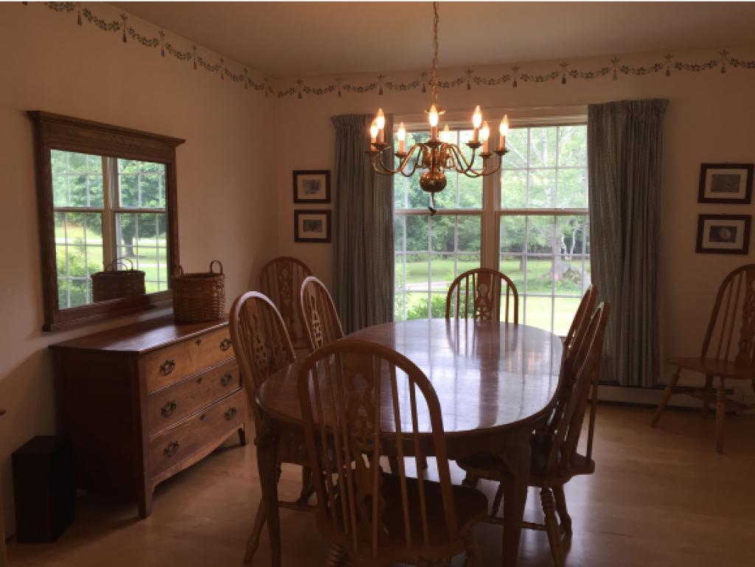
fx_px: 633
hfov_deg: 61.6
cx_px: 378
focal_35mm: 29
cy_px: 284
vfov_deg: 48.3
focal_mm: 4.15
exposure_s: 1/30
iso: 32
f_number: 2.2
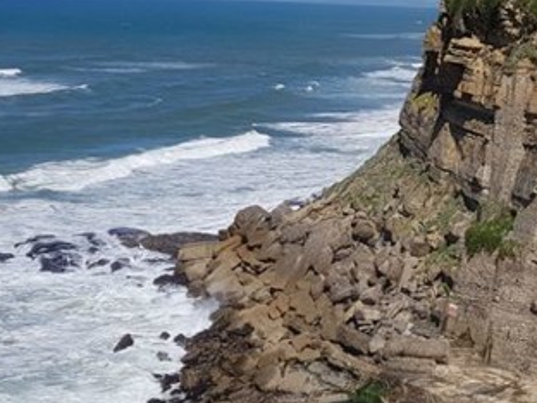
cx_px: 642
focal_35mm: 80
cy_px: 172
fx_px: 1241
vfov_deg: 18.4
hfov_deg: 22.5
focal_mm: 4.2
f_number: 1.7
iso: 40
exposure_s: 1/4304
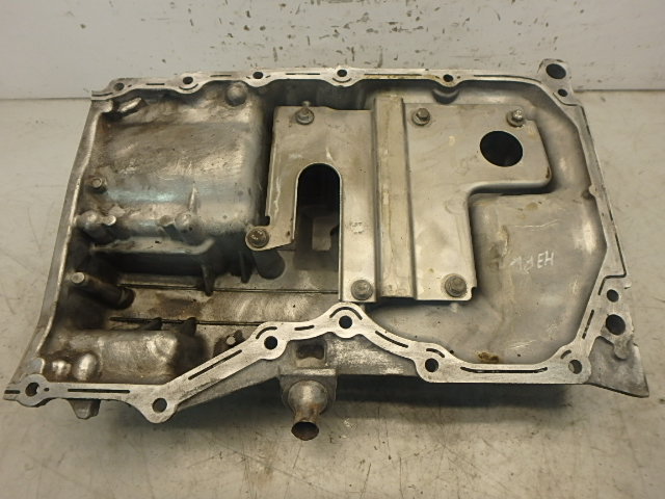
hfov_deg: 79.0
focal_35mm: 21
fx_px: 403
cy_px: 250
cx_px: 332
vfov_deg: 63.4
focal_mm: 3.7
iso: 200
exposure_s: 1/60
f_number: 3.5
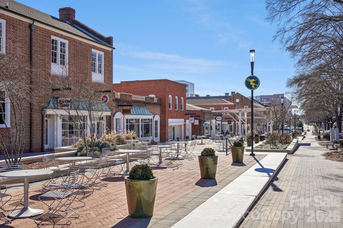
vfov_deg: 37.8
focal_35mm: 35
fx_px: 333
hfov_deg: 54.4
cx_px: 172
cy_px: 114
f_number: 6.3
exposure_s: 1/2000
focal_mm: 35
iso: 400
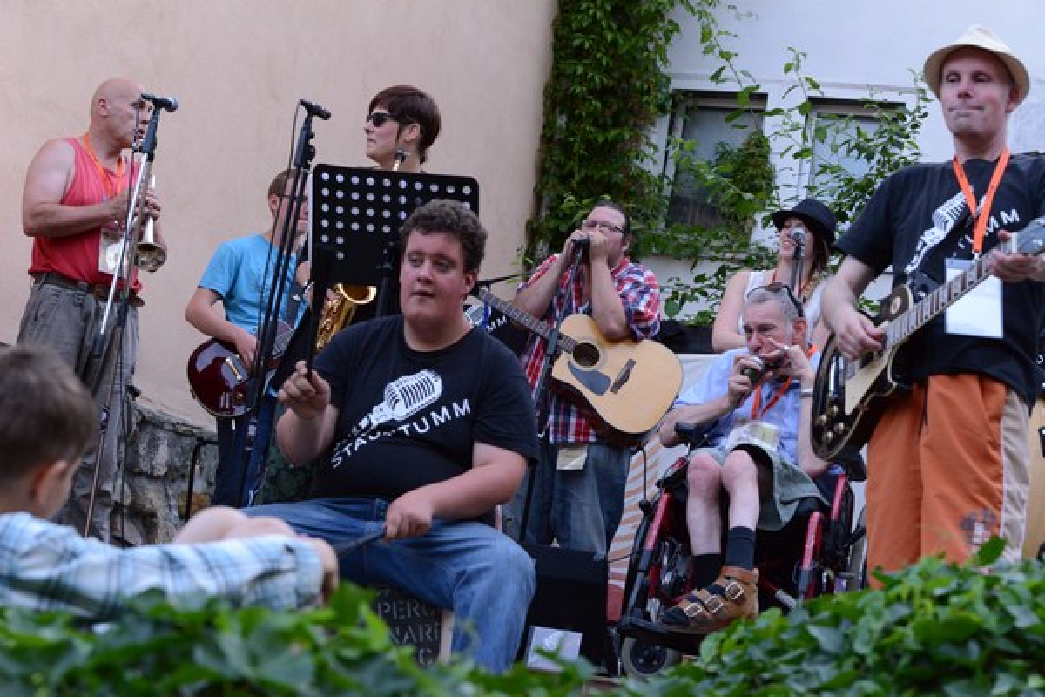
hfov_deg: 28.8
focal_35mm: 70
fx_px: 2032
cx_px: 522
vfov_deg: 19.5
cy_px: 348
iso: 4000
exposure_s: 1/160
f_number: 6.3
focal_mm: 70
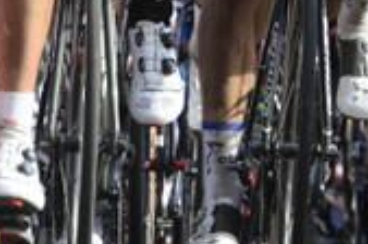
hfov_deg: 1.3
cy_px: -200
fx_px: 16437
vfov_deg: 0.8
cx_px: 686
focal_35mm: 1611
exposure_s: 1/1000
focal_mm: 340
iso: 1000
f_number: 8
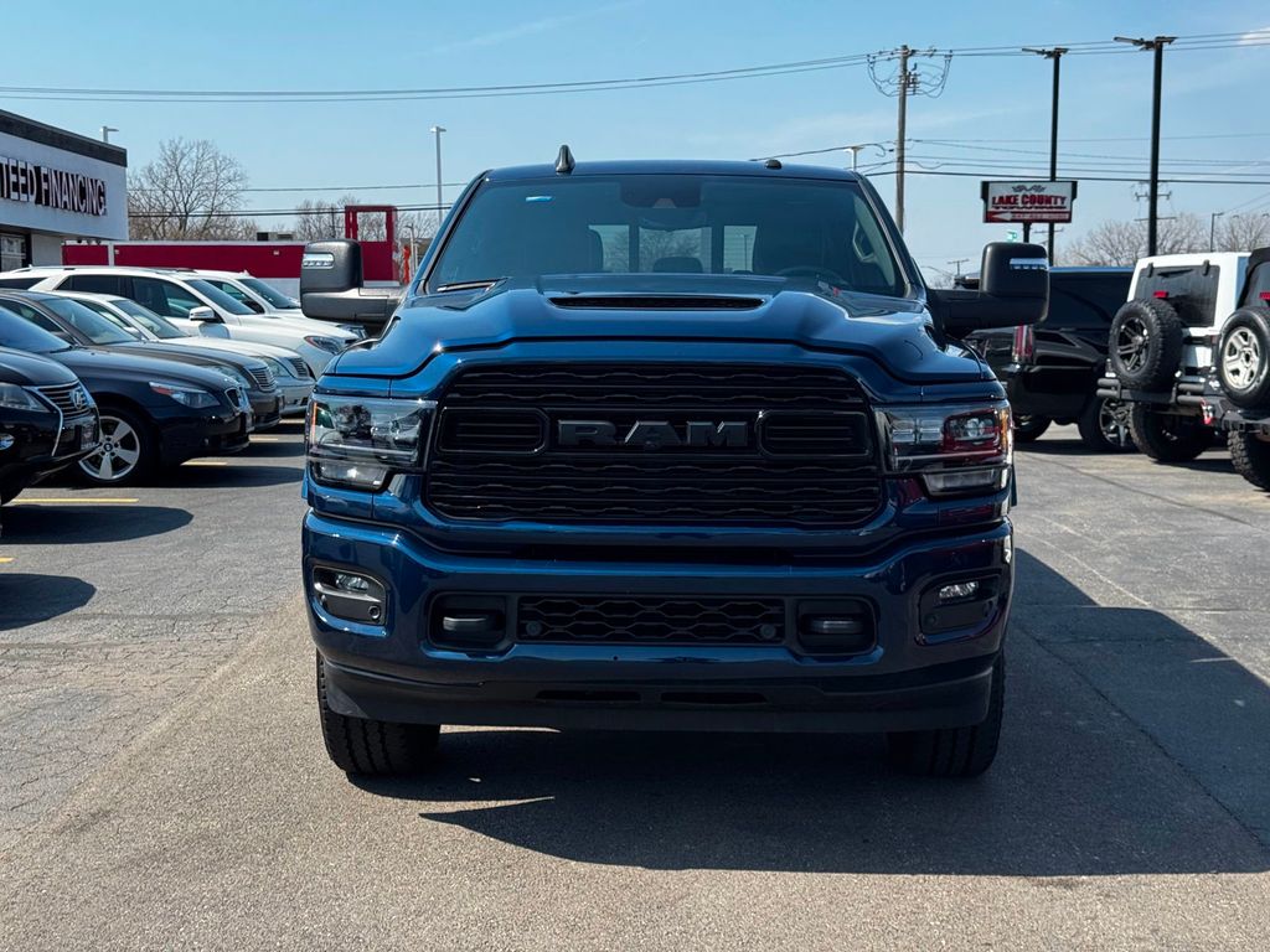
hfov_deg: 39.7
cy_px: 476
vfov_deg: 30.3
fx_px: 1761
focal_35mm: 48
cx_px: 635
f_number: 1.78
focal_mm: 6.76
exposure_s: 1/2513
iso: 64
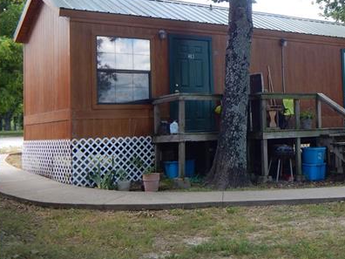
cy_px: 91
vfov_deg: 26.4
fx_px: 548
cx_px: 267
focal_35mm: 55
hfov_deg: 34.1
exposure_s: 1/200
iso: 125
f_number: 3.3
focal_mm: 6.1
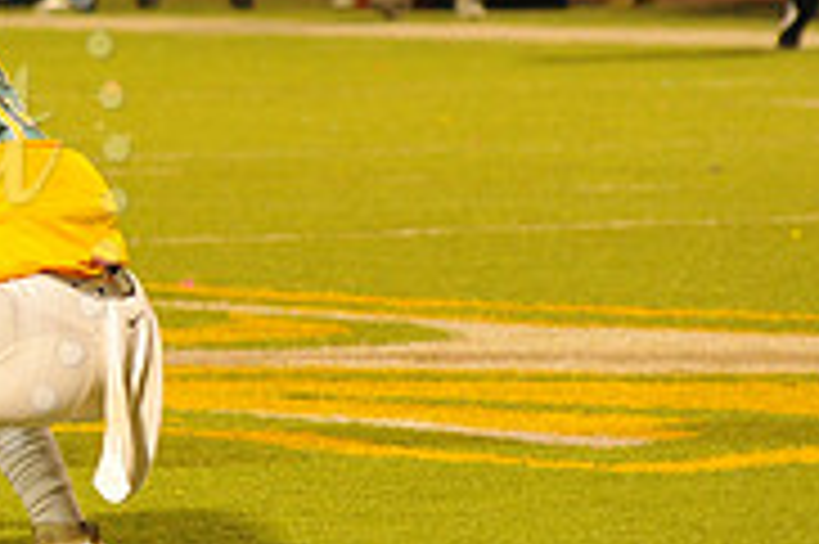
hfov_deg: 3.2
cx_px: -302
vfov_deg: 2.2
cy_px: 157
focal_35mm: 636
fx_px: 14456
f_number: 5.6
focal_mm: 200
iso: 6400
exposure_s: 1/200
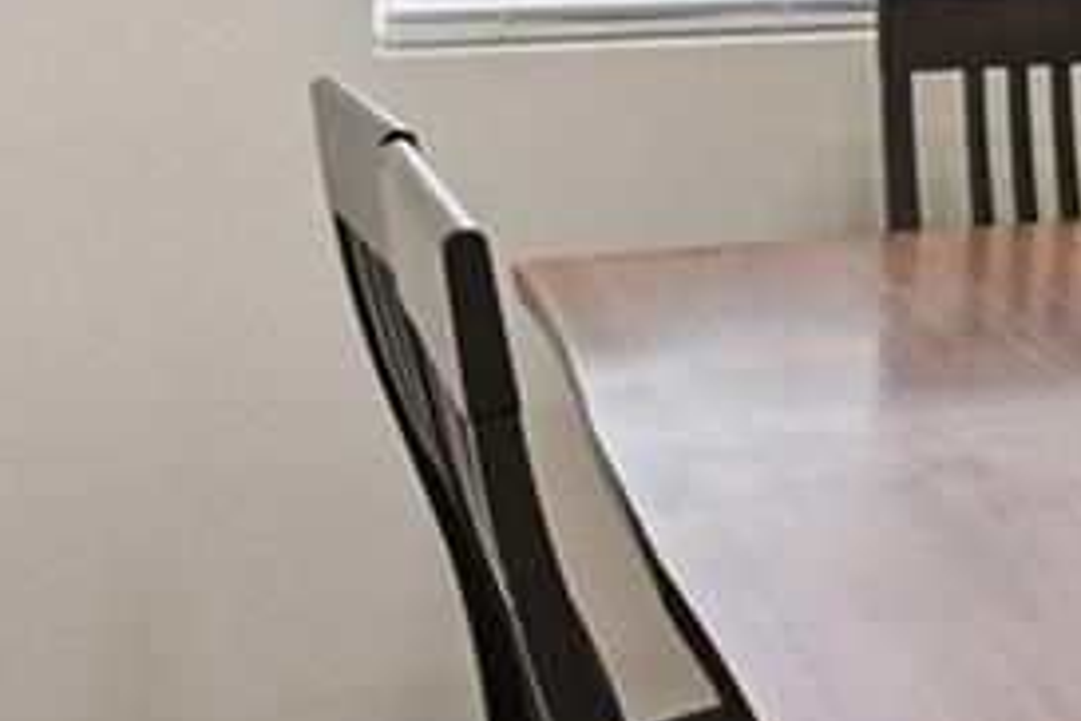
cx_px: 1798
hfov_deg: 19.1
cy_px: -151
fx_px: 2642
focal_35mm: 88
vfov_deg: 15.0
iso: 400
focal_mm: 15
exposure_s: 1/10
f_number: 10
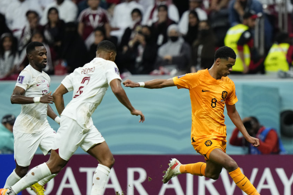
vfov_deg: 2.8
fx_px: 3973
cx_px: 166
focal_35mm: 488
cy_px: 113
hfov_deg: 4.2
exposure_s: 1/2000
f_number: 3.2
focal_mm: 400
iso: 2500
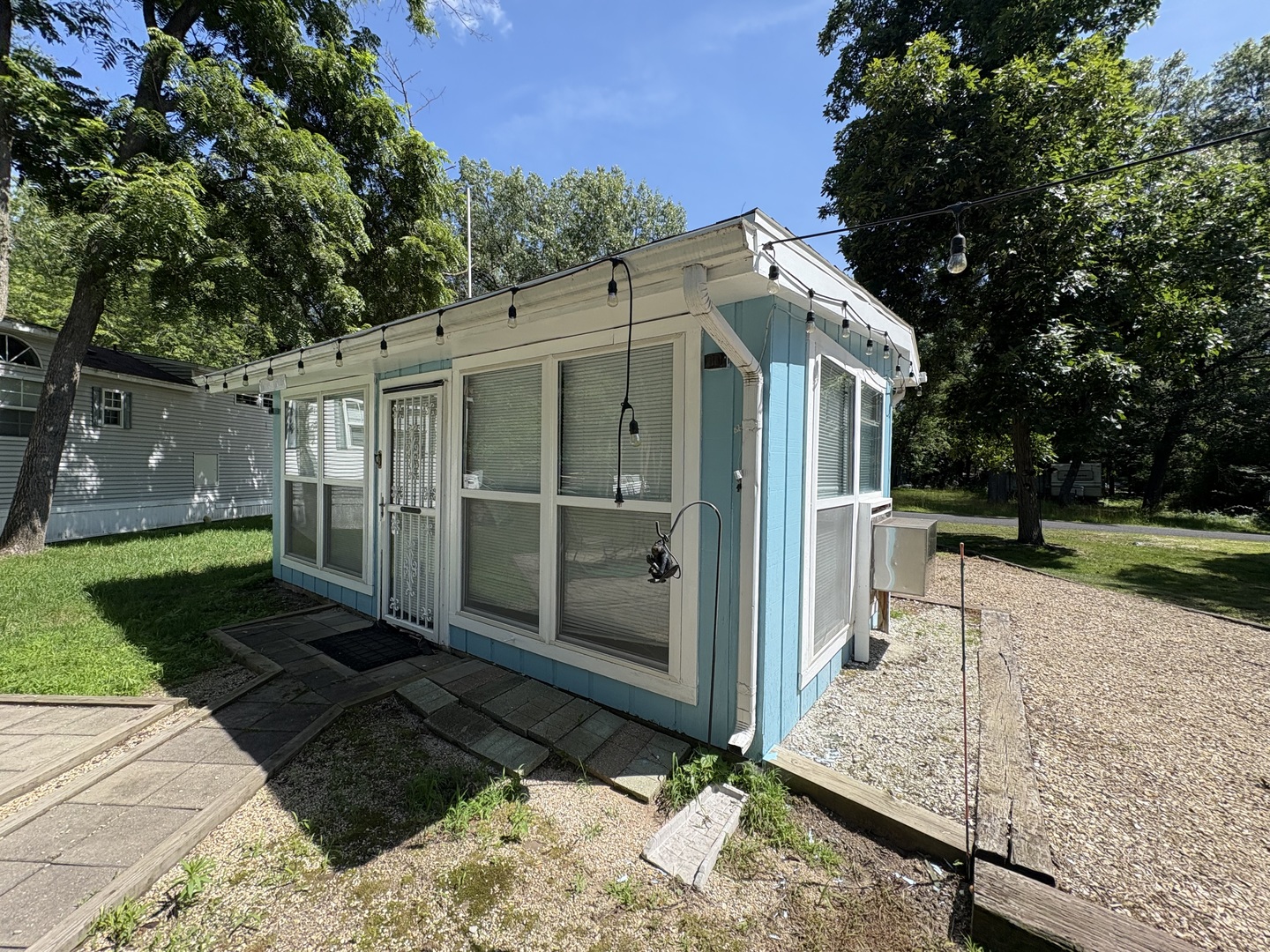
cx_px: 635
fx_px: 514
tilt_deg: +0.1
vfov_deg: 85.7
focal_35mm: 14
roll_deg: -1.7
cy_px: 476
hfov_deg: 102.1
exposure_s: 1/1094
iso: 50
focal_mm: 2.22
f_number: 2.2
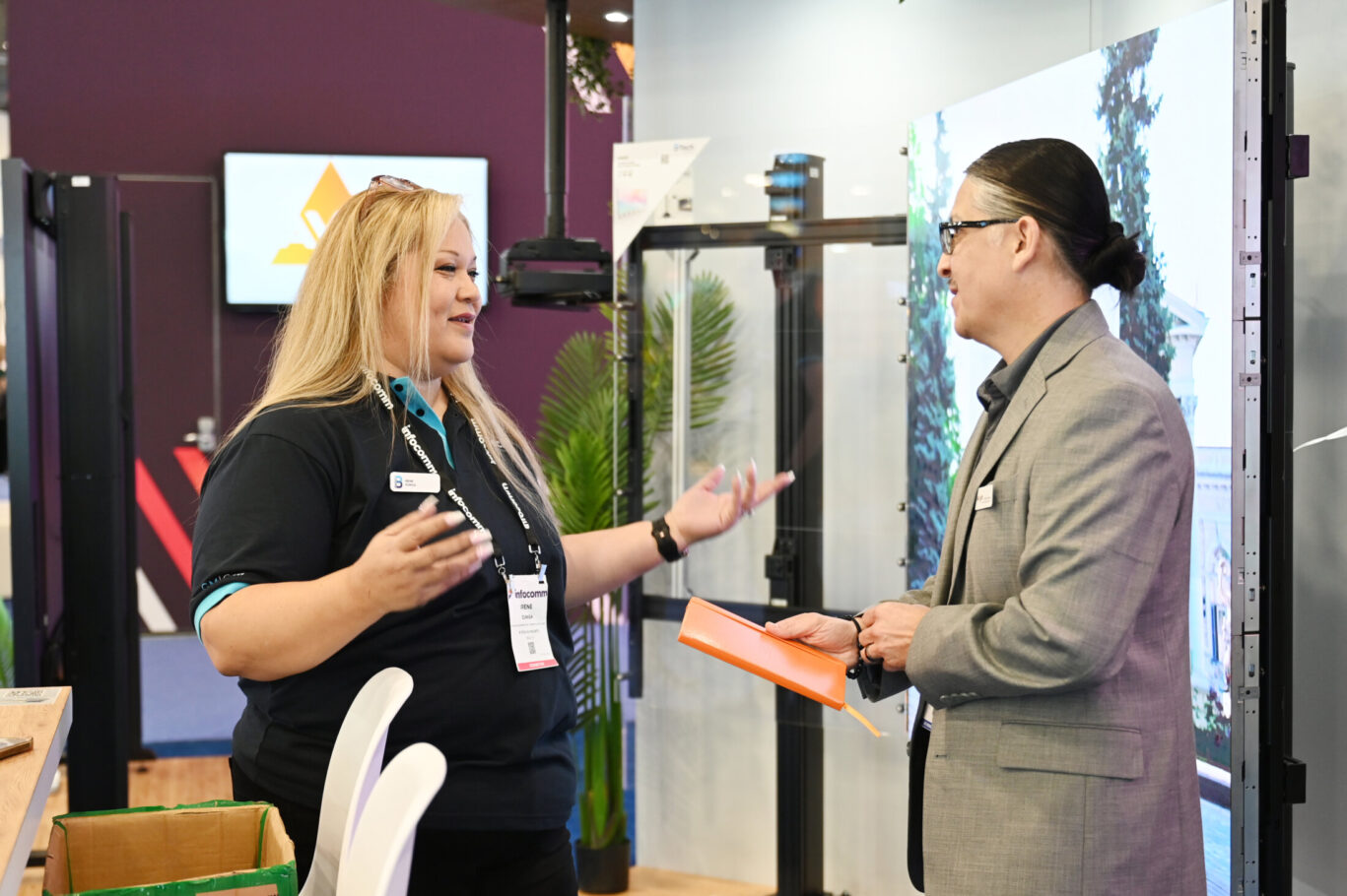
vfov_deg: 31.2
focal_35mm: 43
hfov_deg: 45.5
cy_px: 448
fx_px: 1608
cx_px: 674
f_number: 3.2
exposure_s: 1/125
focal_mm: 43
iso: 1250
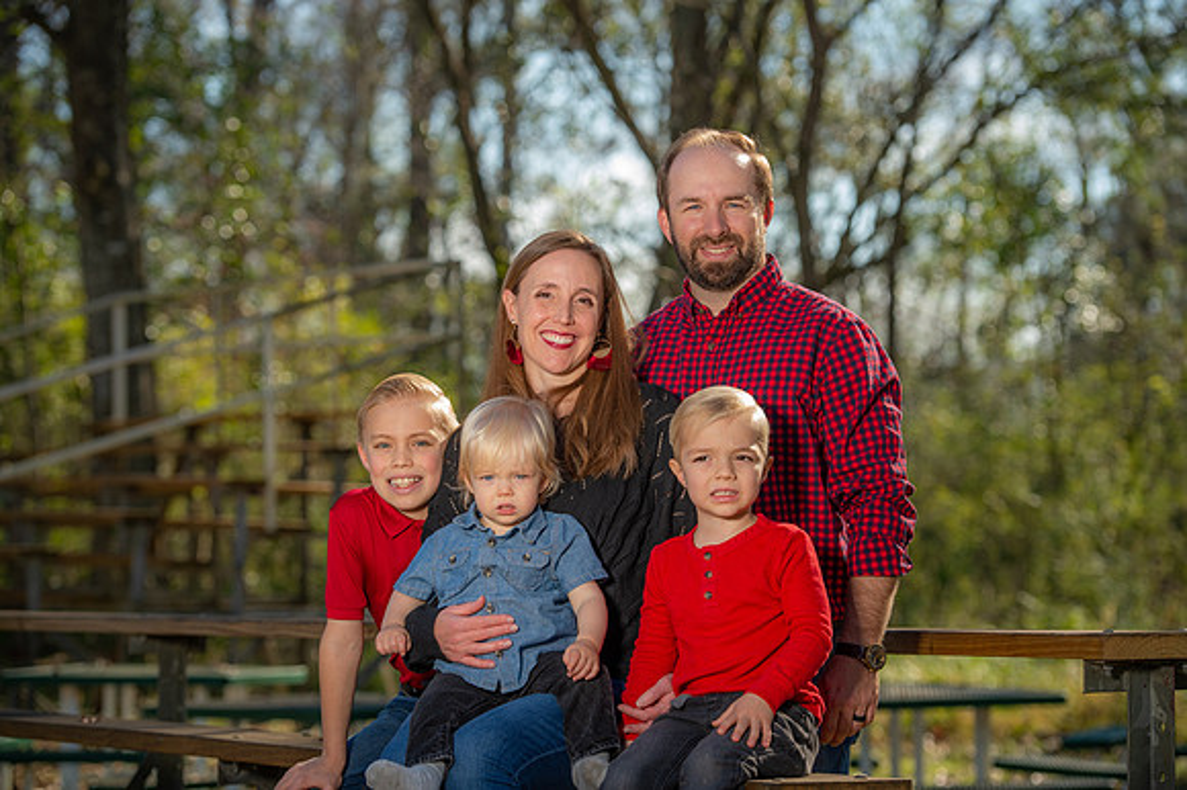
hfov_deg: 19.5
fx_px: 3460
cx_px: 594
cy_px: 395
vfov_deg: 13.0
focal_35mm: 105
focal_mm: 105
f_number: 4.5
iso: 50
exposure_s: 1/250
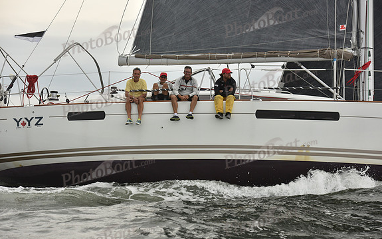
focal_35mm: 108
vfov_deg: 12.1
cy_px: 126
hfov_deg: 19.3
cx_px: 190
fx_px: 1124
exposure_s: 1/640
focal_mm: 105
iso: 500
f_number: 5.6
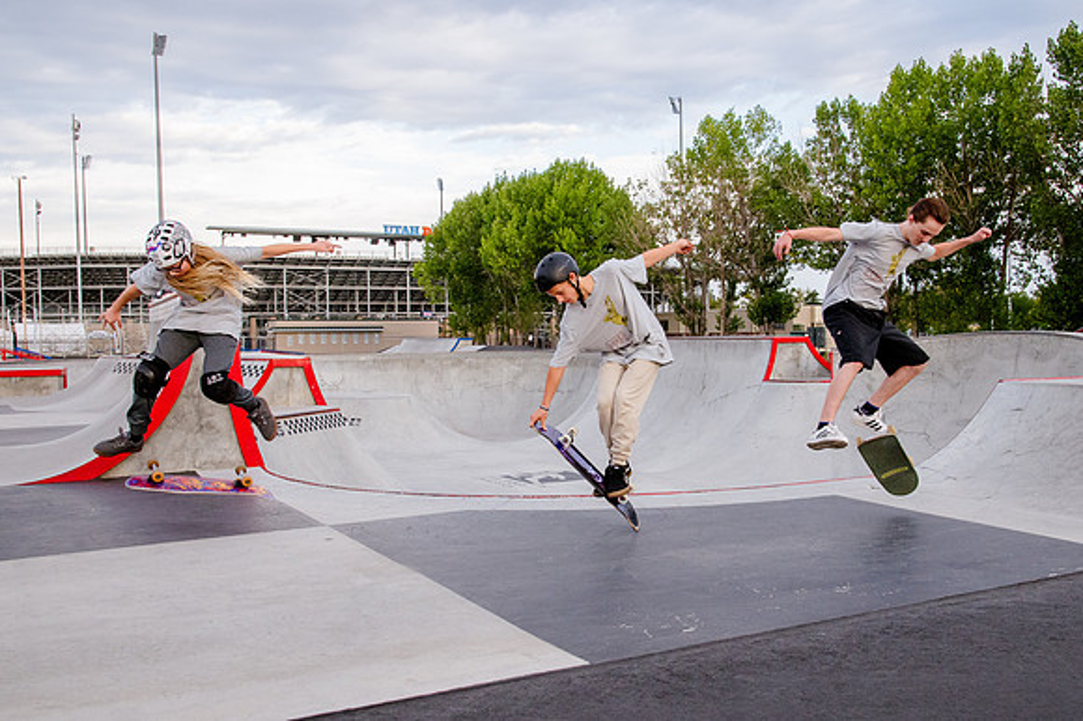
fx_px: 1097
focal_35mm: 36
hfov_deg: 52.5
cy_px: 379
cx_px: 581
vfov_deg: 36.4
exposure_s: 1/400
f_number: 9
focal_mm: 31
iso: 2500
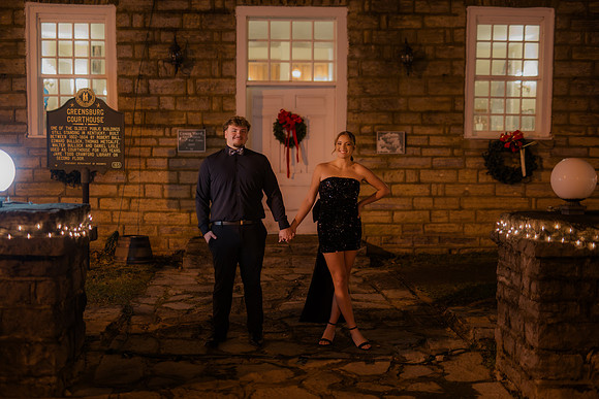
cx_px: 300
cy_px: 200
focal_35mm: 50
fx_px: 832
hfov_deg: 39.6
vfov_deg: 27.0
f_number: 1.4
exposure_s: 1/100
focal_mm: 50
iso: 2500
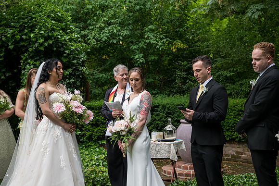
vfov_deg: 24.6
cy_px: 93
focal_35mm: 55
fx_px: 426
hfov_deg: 36.2
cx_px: 140
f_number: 3.5
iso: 320
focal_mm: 55
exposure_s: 1/400
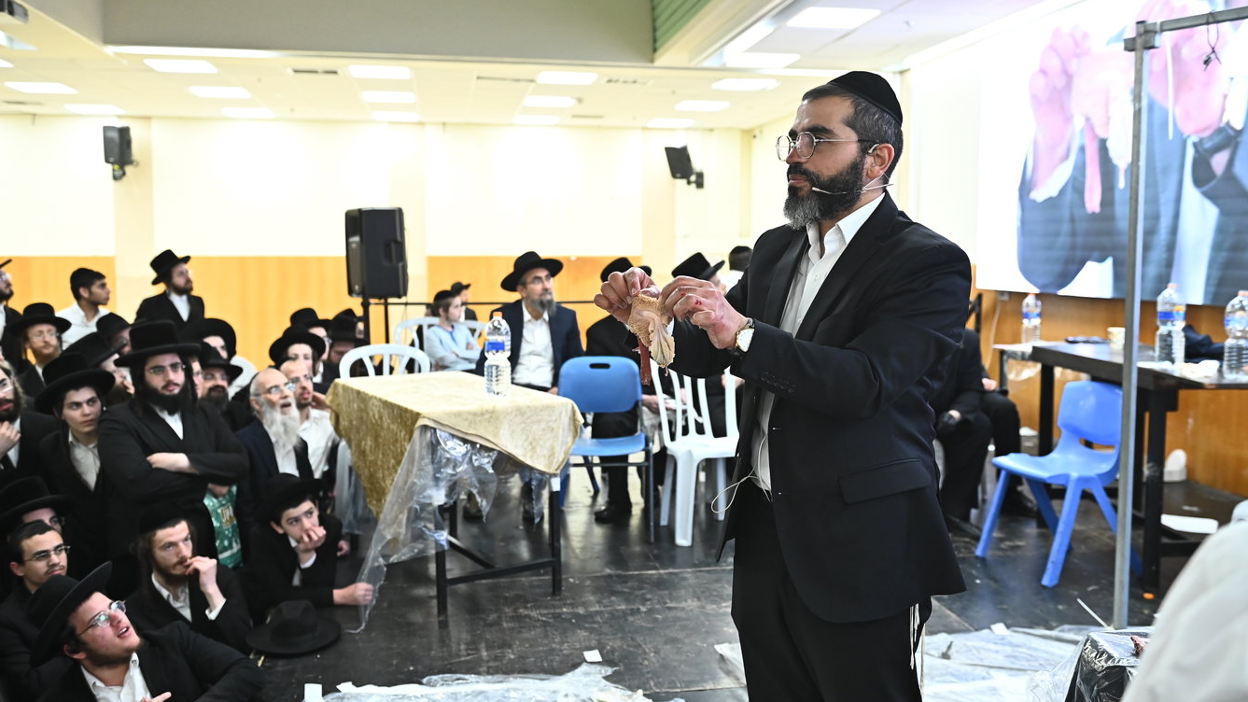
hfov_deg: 58.0
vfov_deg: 34.6
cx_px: 652
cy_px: 325
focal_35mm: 34
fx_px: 1125
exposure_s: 1/200
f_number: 3.5
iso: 2000
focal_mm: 31
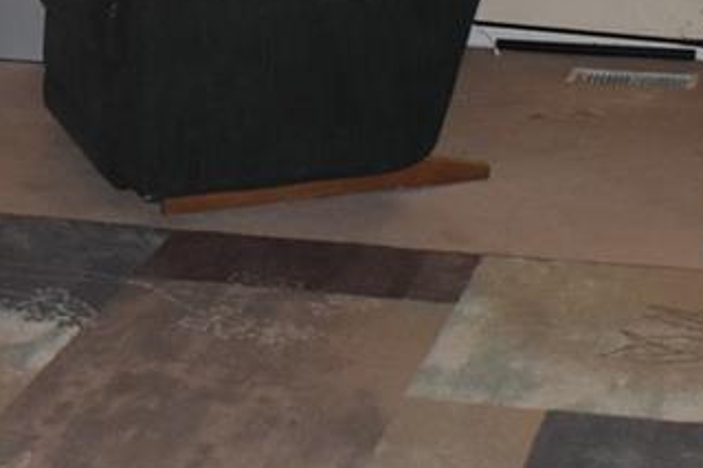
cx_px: 207
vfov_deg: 7.8
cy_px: -286
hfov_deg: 11.9
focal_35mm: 172
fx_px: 3367
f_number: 5
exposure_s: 1/100
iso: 800
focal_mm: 23
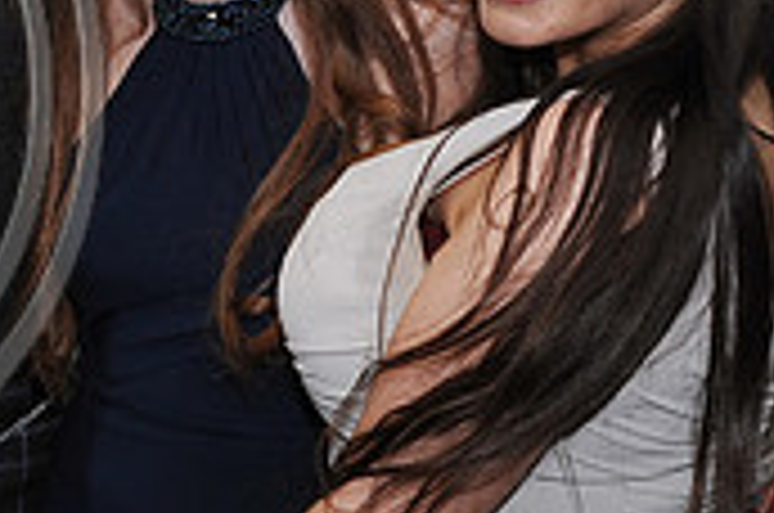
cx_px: -360
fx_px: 3047
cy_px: 90
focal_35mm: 142
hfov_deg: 13.7
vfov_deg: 9.6
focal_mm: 42
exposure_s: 1/60
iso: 800
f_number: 6.3
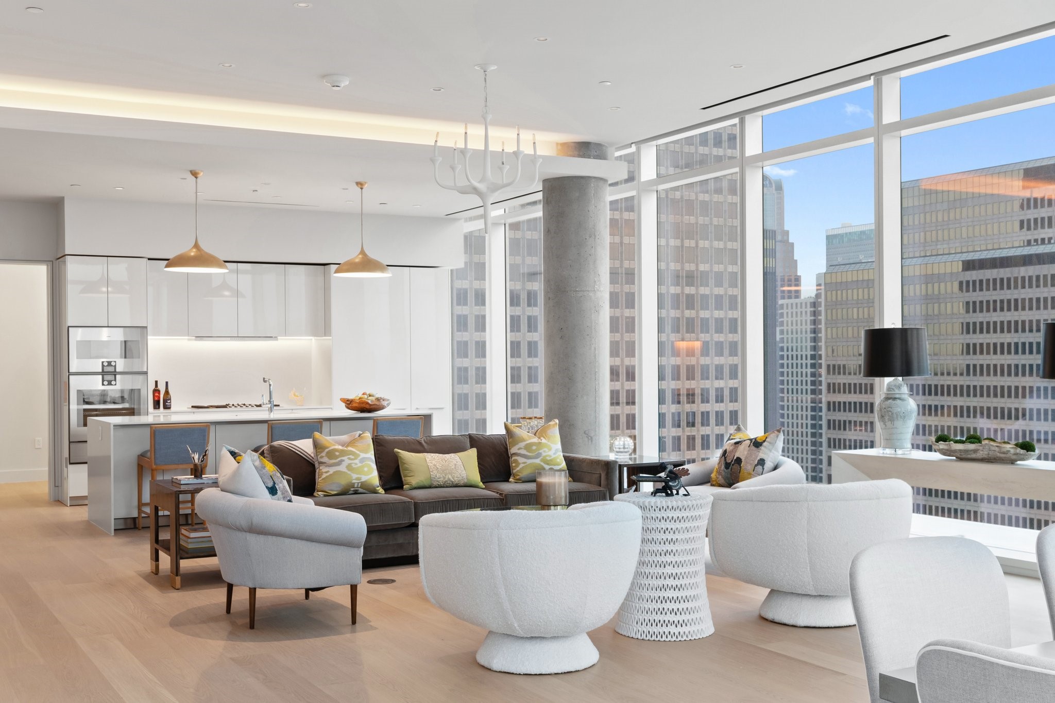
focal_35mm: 40
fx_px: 1172
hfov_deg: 48.5
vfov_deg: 33.4
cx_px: 528
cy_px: 352
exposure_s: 1/2.5
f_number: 9
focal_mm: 27
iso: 320
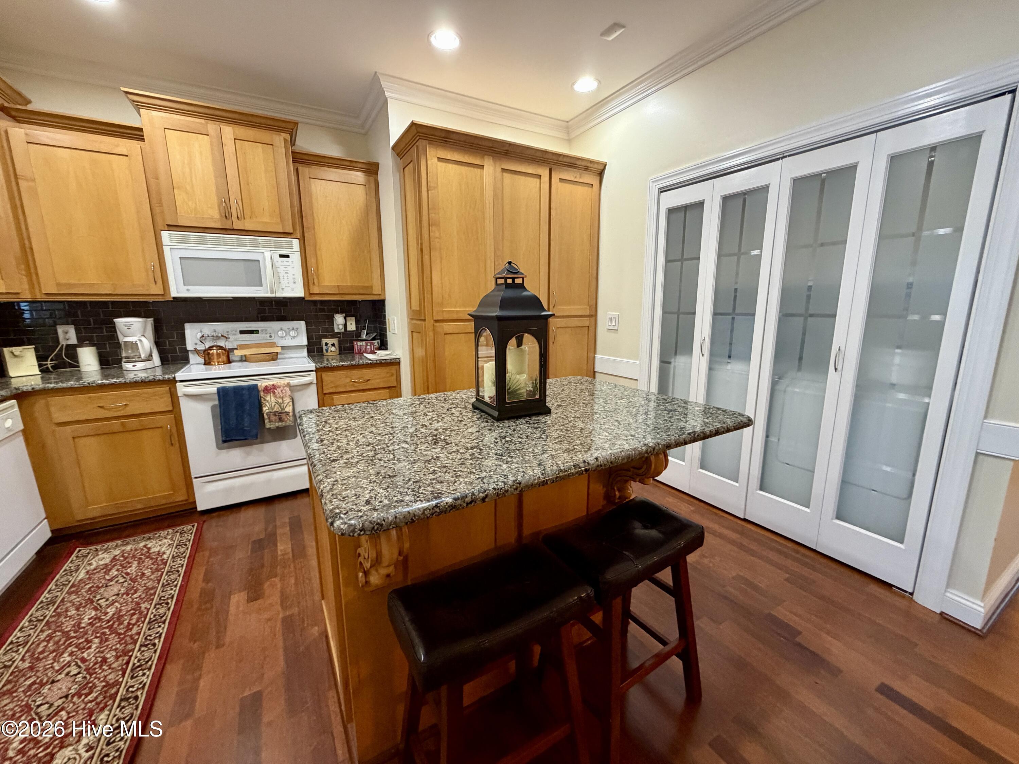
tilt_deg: -10.6
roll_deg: +1.1
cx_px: 510
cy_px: 382
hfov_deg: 102.1
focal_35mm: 14
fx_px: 412
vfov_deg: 85.7
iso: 400
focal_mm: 2.22
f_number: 2.2
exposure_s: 1/60
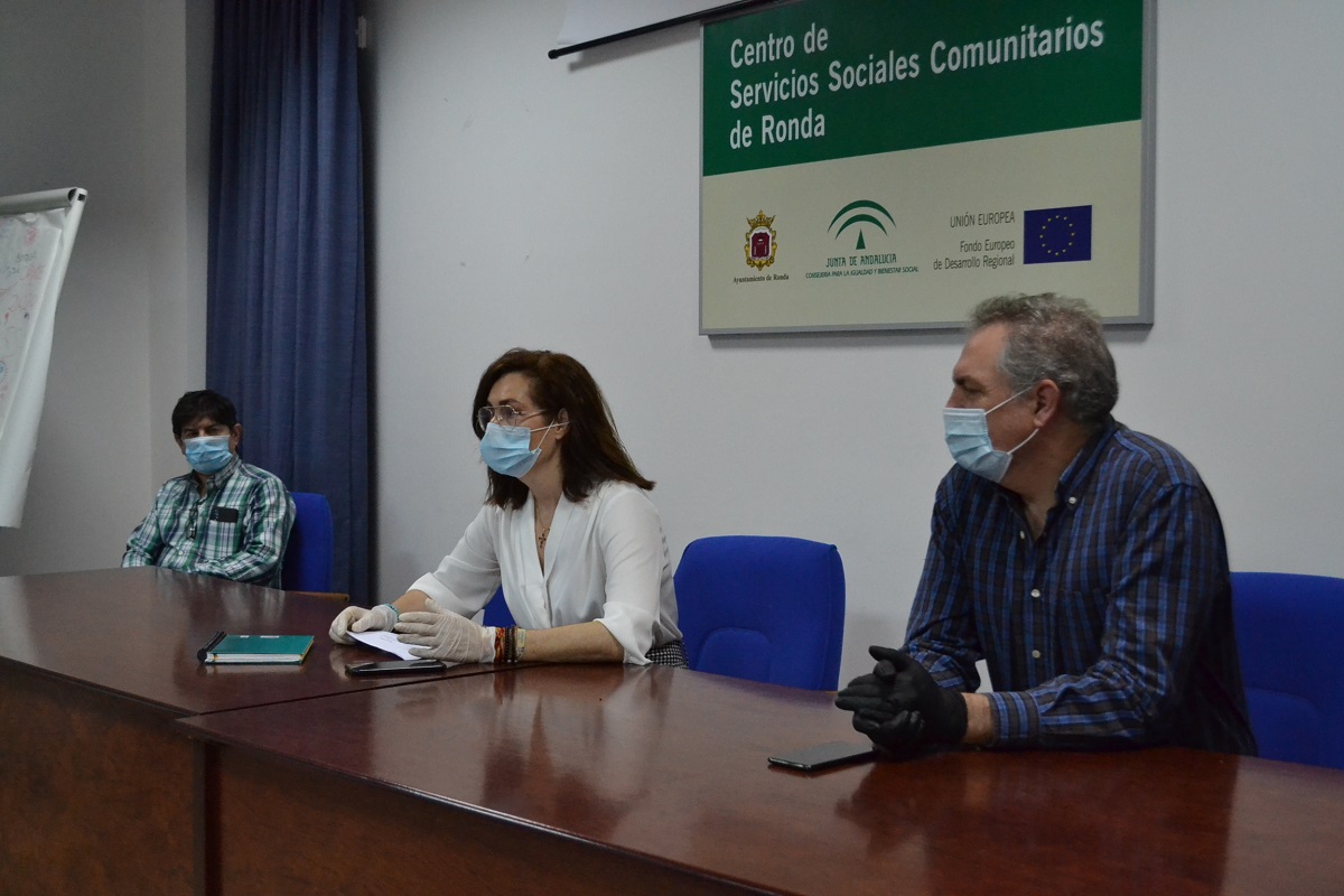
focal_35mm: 42
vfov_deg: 31.9
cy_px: 448
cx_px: 672
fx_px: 1568
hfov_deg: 46.4
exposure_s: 1/160
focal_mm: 28
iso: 3200
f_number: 4.5
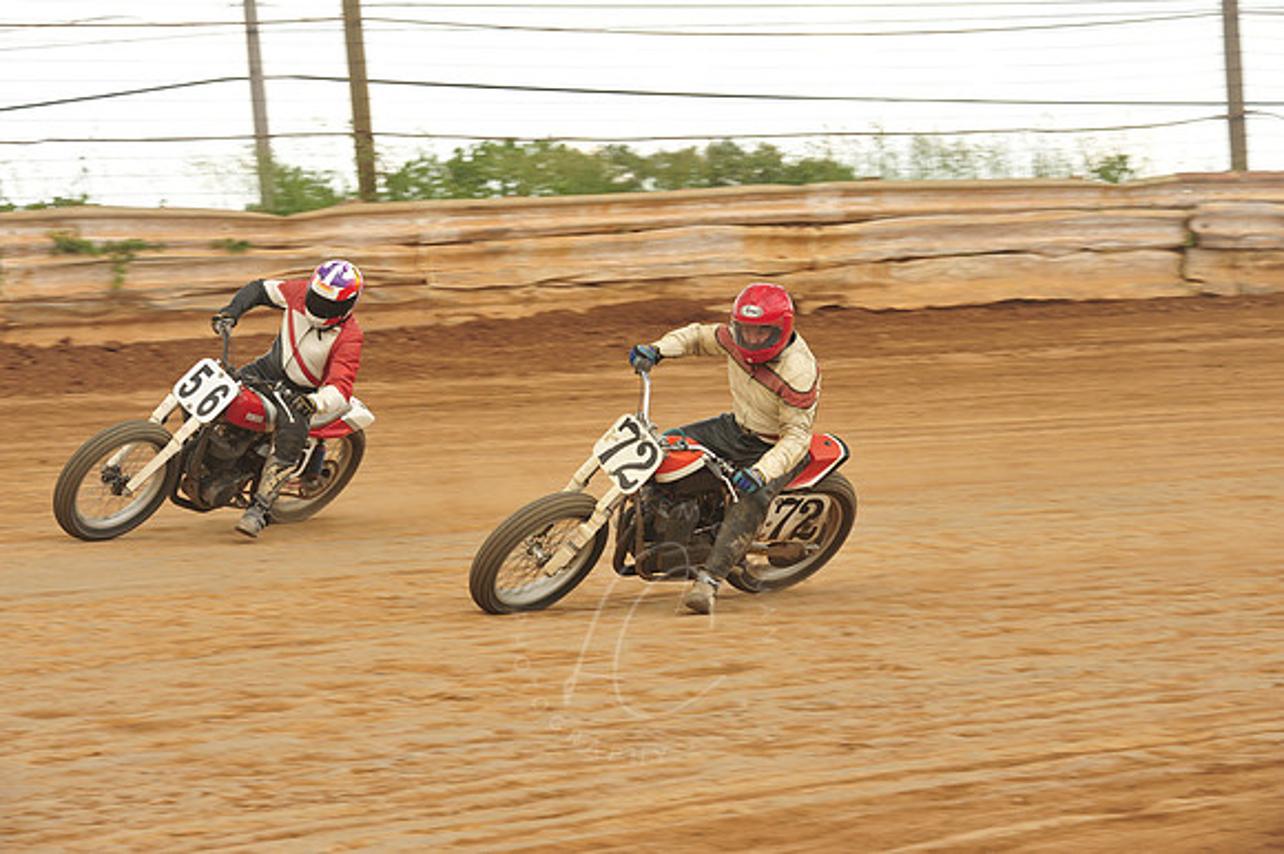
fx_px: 4456
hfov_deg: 16.4
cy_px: 427
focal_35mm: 125
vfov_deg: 11.0
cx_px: 642
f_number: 10
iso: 800
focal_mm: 125
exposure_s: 1/400
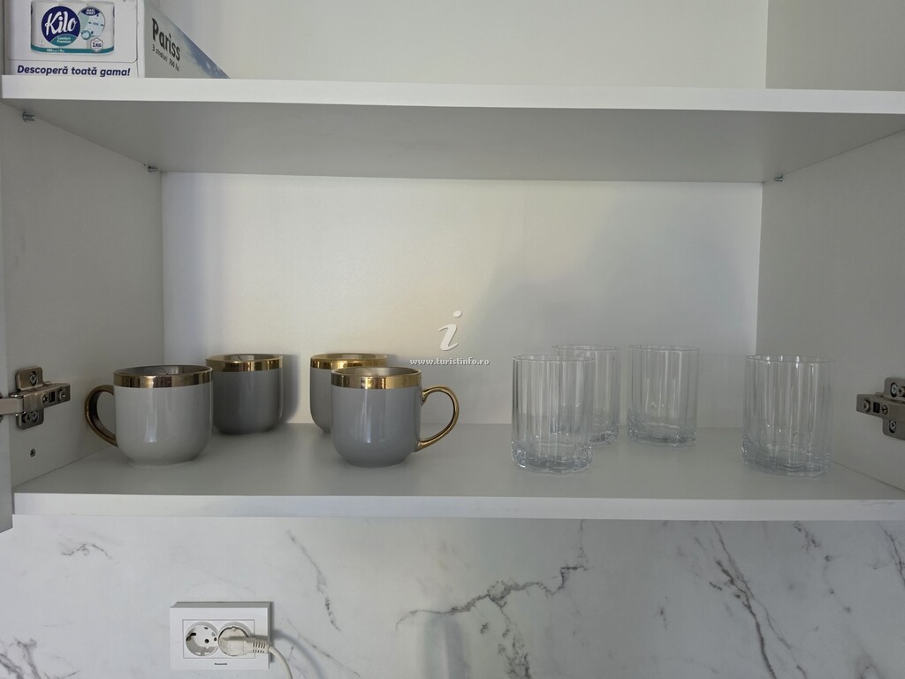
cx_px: 452
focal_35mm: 23
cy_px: 340
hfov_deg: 73.9
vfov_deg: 58.9
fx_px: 601
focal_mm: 6.5
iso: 400
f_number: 1.4
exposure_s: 1/100
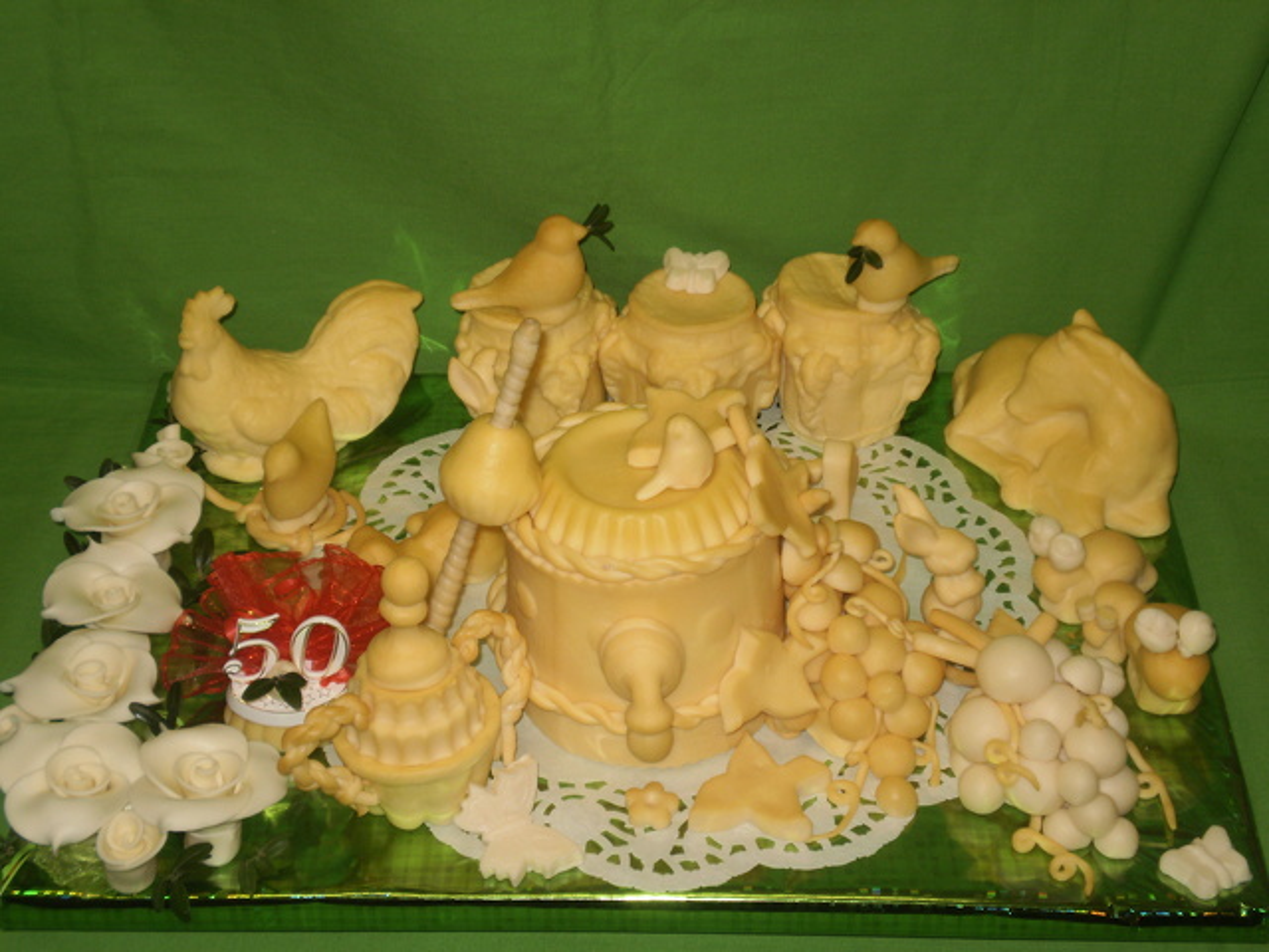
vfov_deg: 23.7
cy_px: 476
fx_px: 2273
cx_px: 634
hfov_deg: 31.2
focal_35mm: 62
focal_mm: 10.3
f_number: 4.2
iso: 100
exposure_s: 1/40
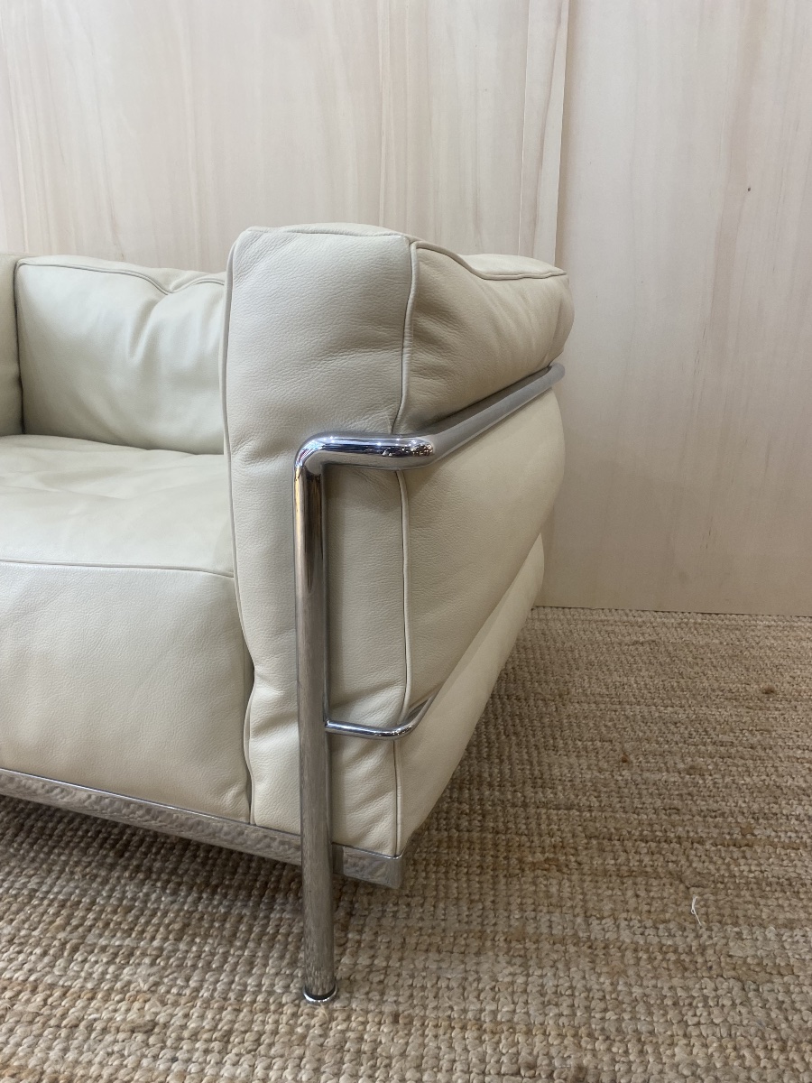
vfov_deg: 67.3
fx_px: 813
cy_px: 542
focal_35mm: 26
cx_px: 406
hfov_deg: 53.1
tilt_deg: -17.1
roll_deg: -1.3
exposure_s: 1/100
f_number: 1.8
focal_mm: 4.25
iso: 100
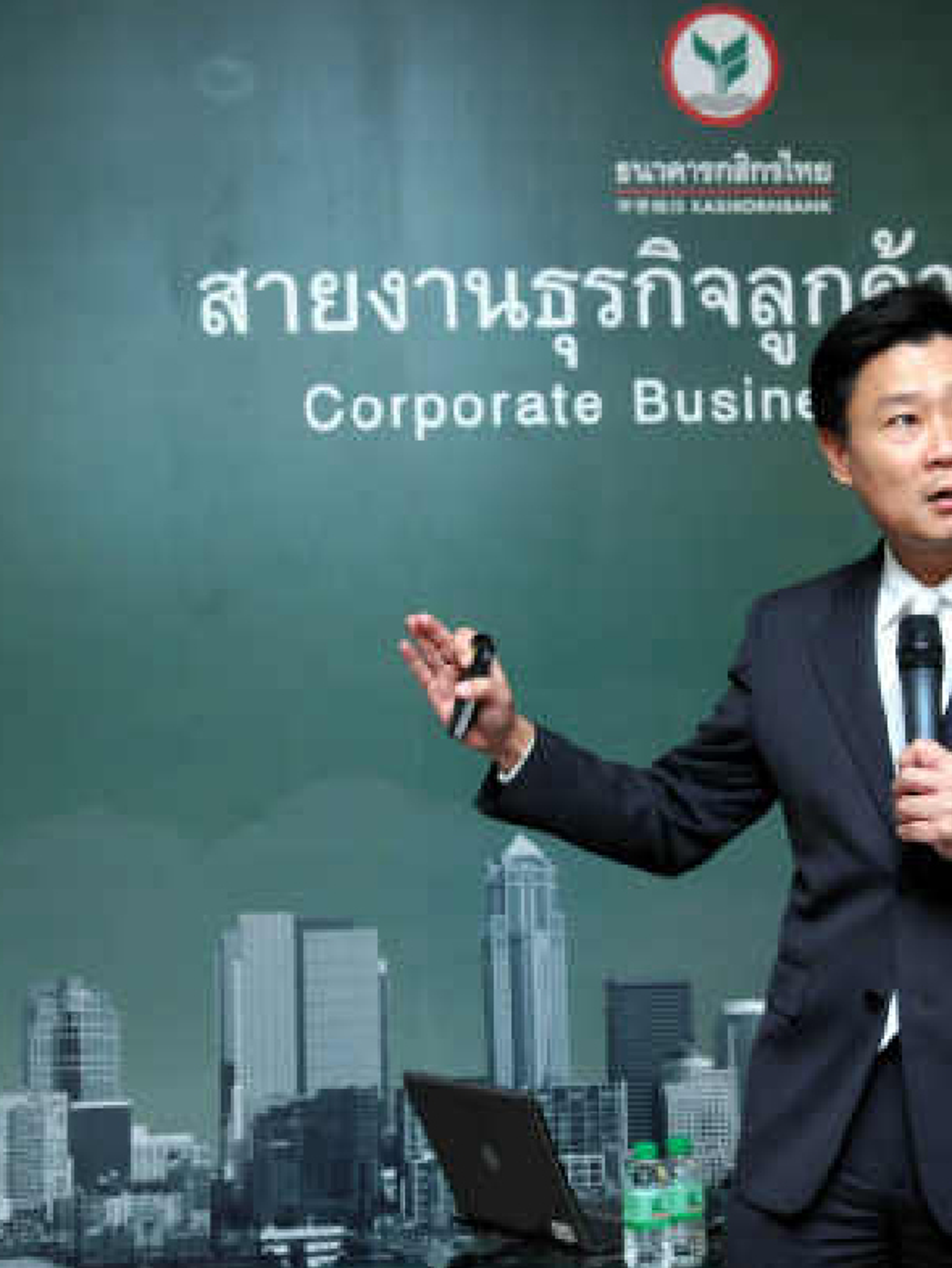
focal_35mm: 66
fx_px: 2419
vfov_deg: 29.4
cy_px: 635
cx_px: 671
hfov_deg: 22.1
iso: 800
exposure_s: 1/80
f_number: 4
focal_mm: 30
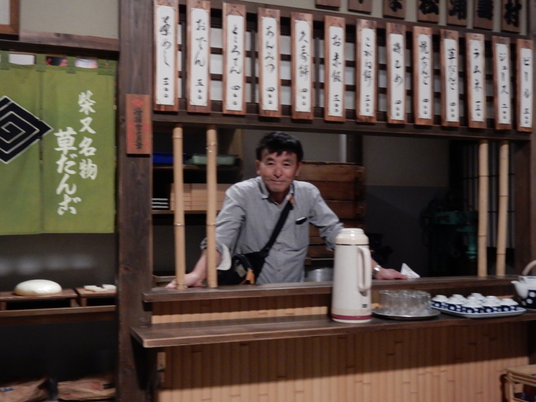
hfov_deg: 43.9
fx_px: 666
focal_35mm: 43
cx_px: 268
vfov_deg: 33.6
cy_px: 201
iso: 450
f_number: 4.2
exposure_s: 1/8
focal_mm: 7.6
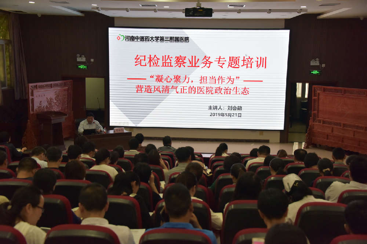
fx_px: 489
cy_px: 122
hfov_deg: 41.1
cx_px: 184
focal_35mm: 48
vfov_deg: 28.1
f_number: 4.5
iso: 2000
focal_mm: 48
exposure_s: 1/250
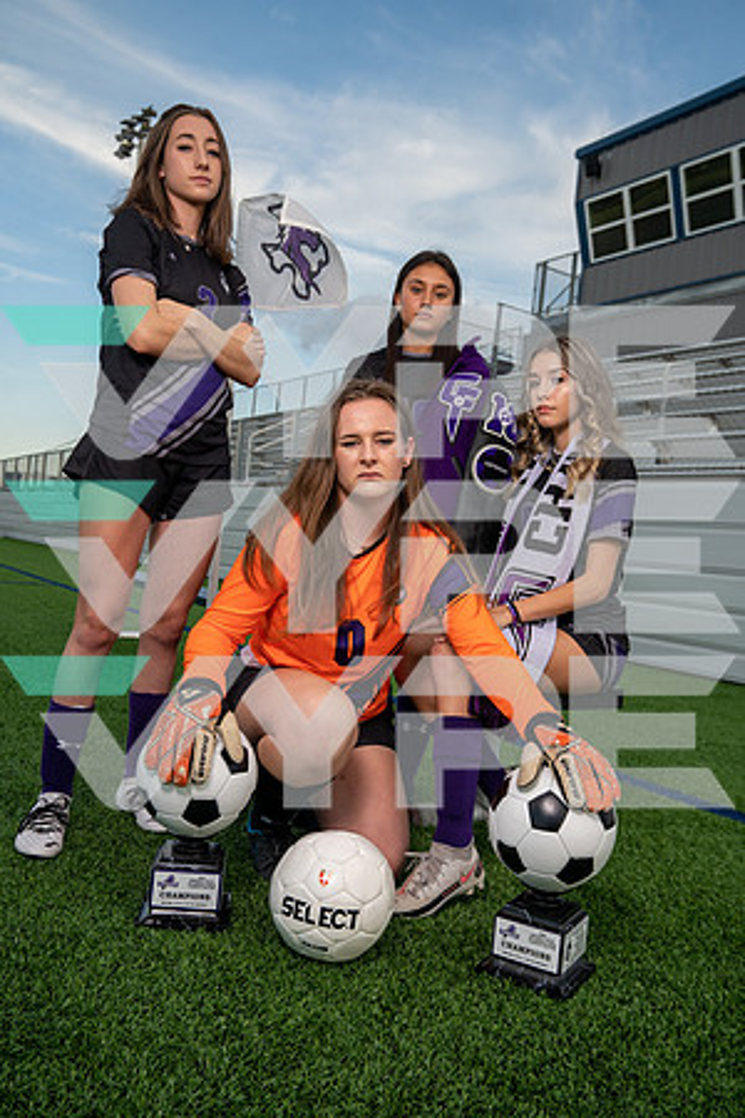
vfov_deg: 61.9
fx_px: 931
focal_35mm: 30
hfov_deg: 43.6
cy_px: 559
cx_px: 372
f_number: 5
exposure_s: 1/400
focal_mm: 30
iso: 320
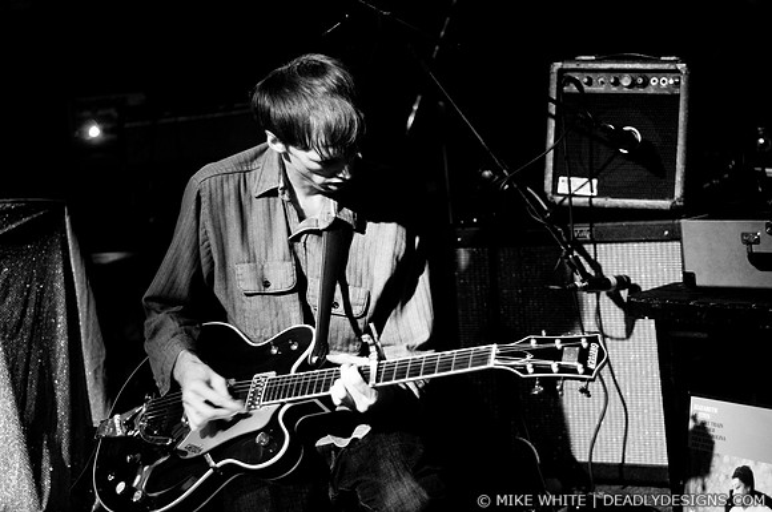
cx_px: 386
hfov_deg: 27.0
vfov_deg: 18.1
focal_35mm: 75
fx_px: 1606
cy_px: 256
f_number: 1.8
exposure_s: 1/40
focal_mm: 50
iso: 1000
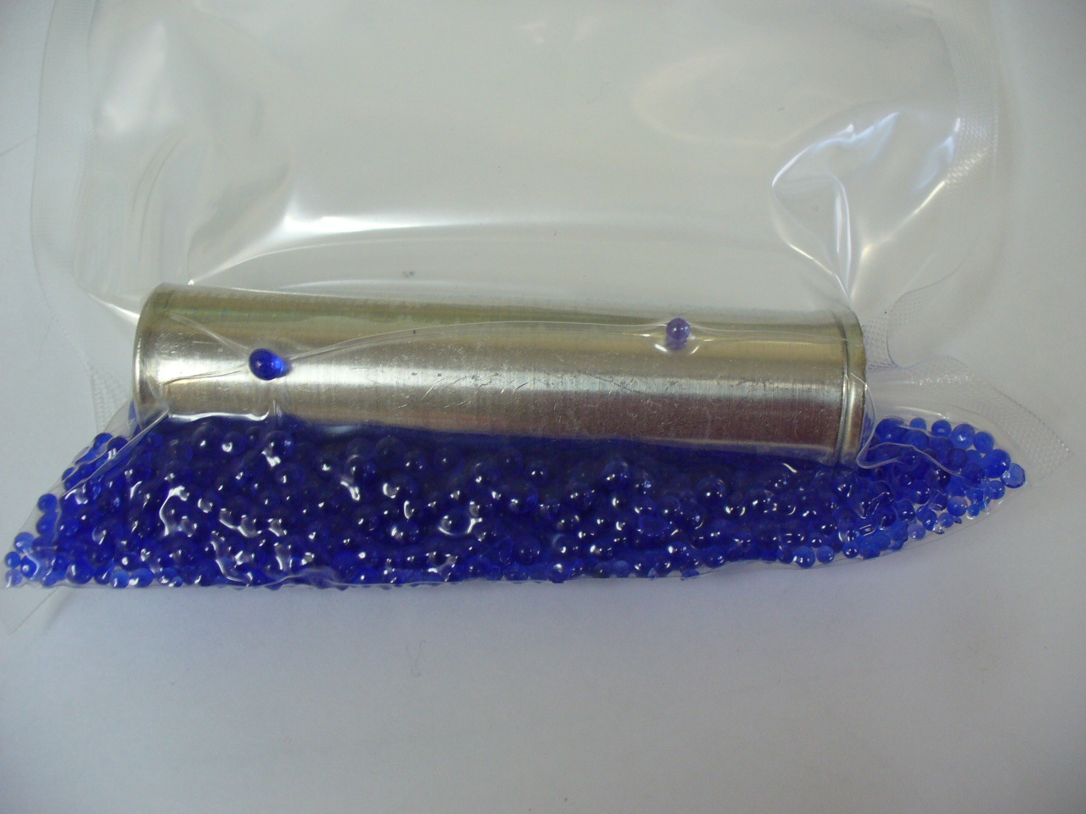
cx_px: 543
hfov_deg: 50.1
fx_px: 1161
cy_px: 407
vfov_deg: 38.7
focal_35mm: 37
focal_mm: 6.1
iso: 150
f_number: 2.8
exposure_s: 1/20
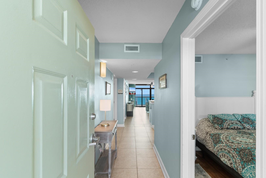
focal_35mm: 16
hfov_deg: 96.7
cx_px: 133
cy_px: 89
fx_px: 118
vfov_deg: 73.7
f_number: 4.8
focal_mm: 11
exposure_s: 1/3
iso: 100
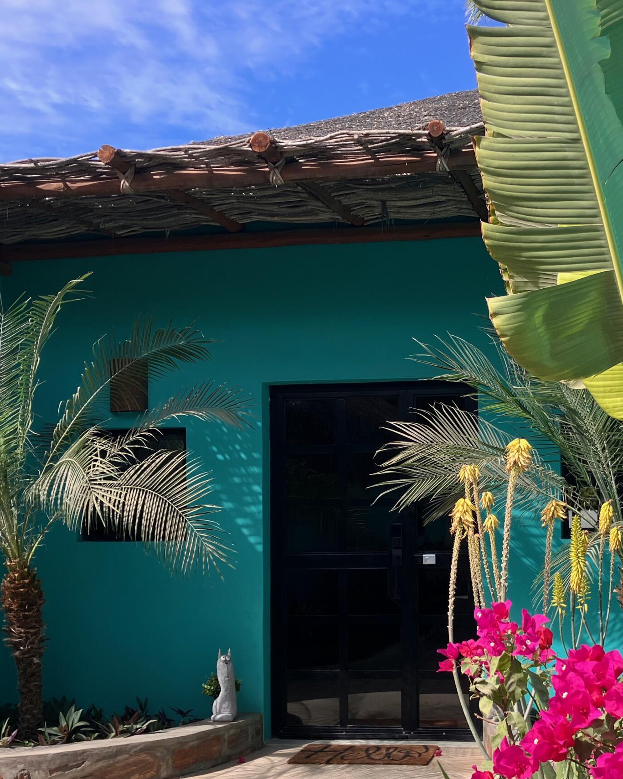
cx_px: 438
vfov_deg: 38.5
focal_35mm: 48
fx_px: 1106
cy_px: 501
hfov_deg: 31.1
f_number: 1.8
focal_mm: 3.99
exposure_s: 1/934
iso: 32
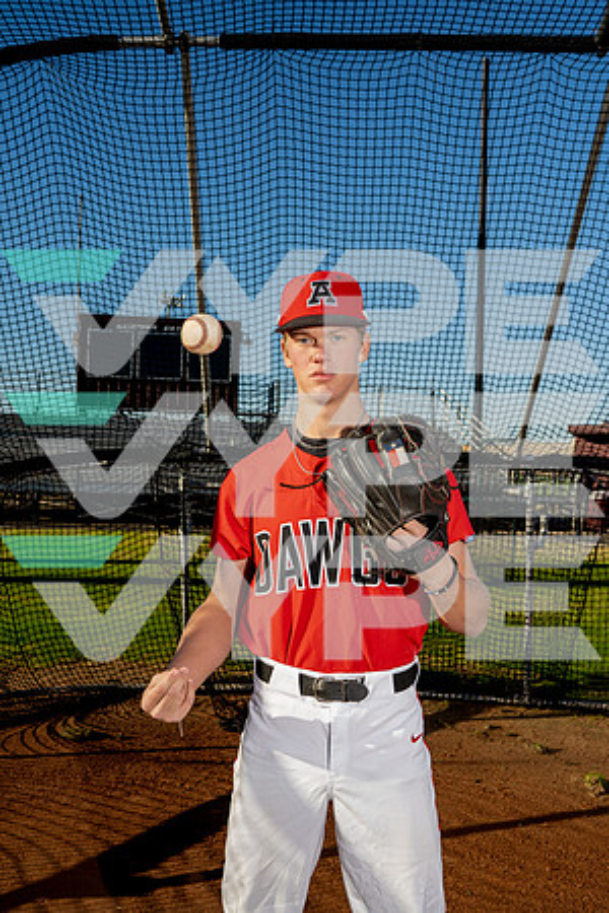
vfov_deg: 54.4
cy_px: 456
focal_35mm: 35
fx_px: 888
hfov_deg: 37.9
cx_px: 304
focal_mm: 35
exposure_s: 1/250
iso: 64
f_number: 7.1
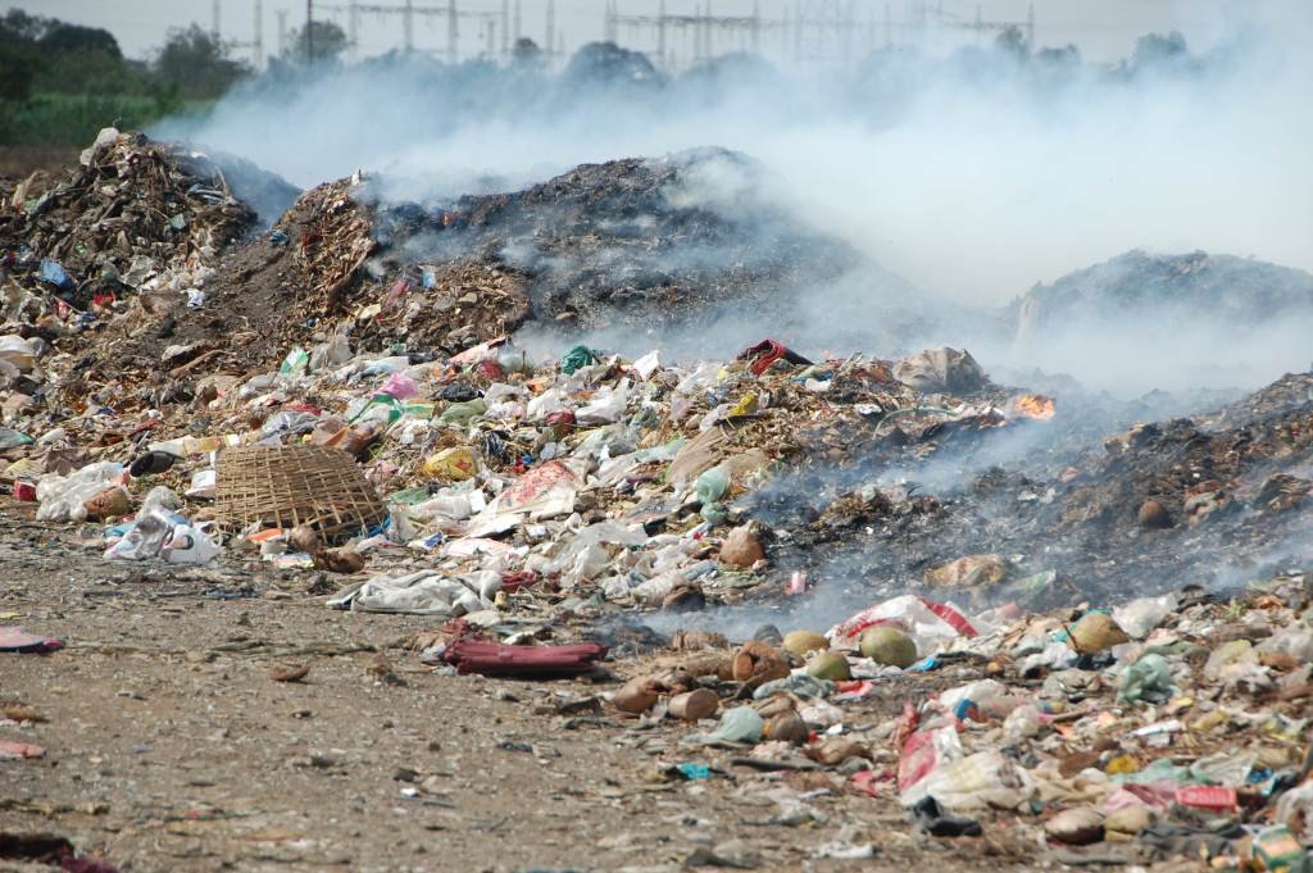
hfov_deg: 11.4
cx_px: 656
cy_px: 436
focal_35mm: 180
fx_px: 6560
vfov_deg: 7.6
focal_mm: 120
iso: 200
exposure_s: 1/800
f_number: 7.1
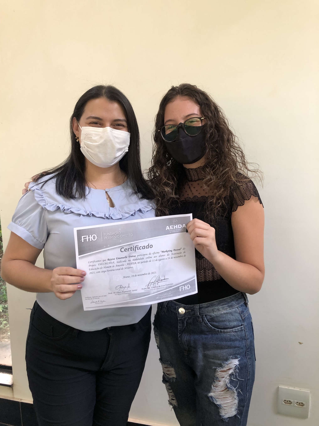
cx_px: 160
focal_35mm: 28
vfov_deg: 63.4
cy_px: 213
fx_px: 344
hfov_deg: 49.7
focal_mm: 3.99
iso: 40
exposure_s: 1/17
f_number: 1.8
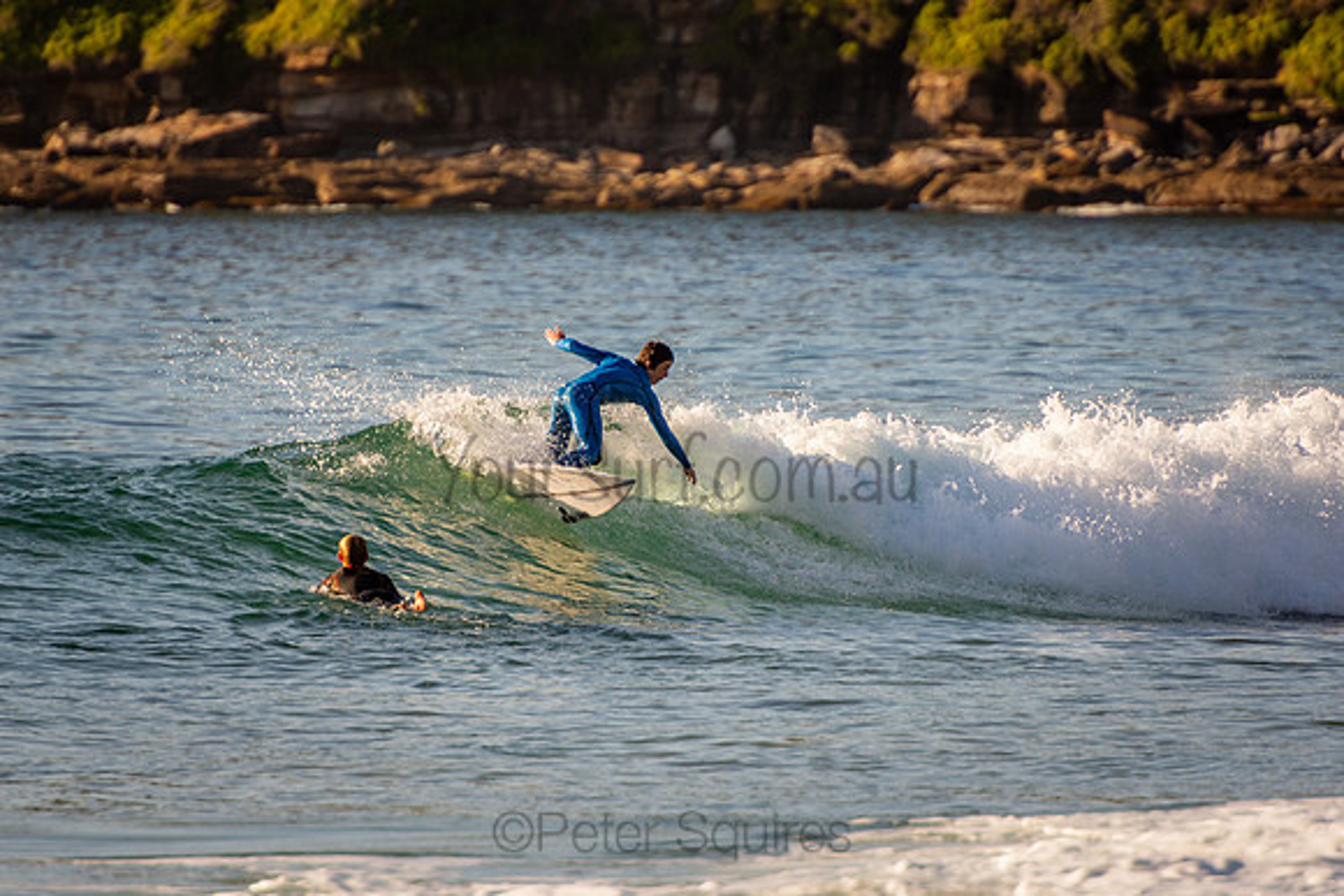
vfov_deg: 2.3
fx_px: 22404
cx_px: 672
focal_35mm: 600
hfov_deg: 3.4
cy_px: 448
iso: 400
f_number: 5.6
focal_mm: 400
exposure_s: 1/1250
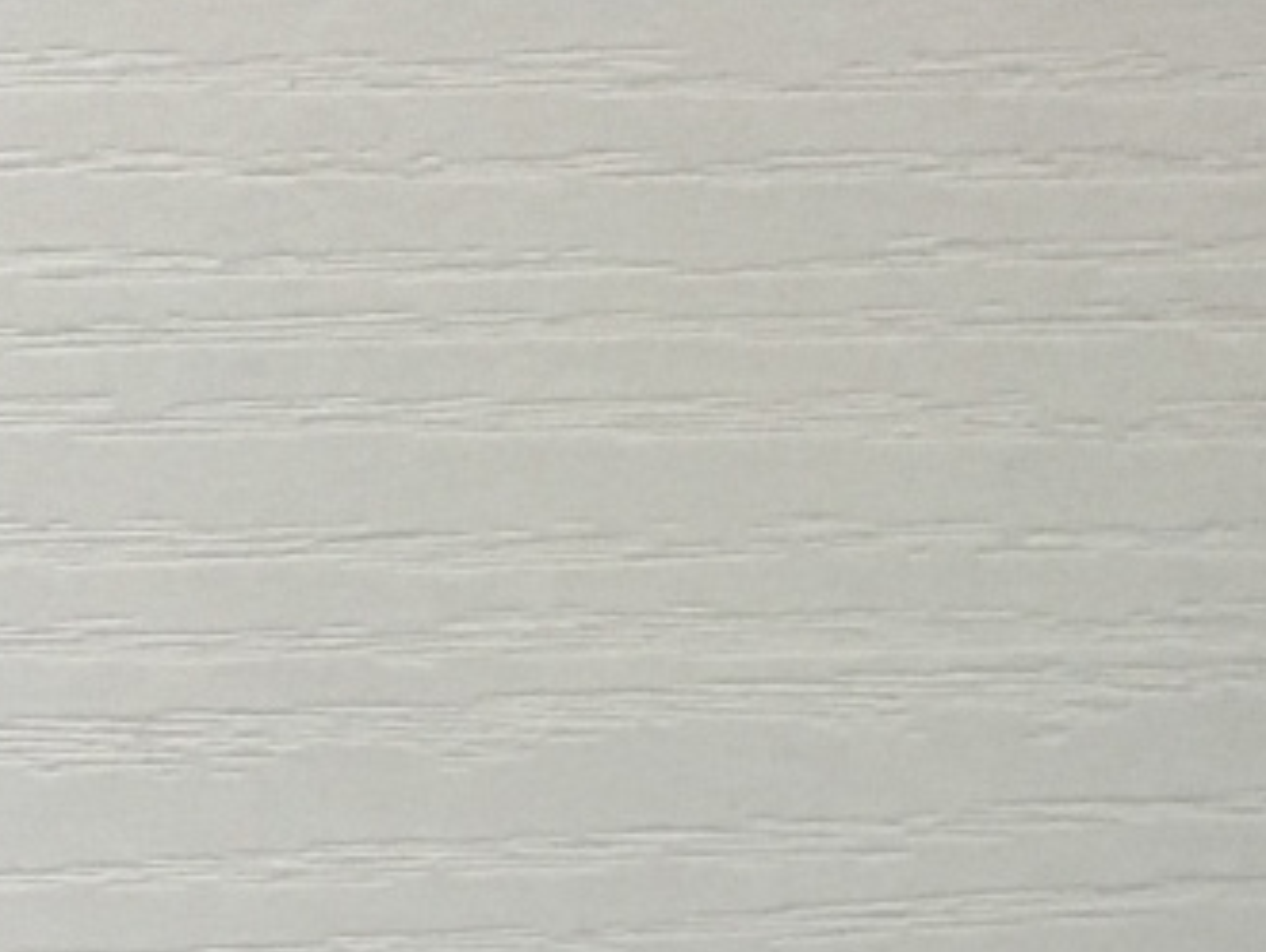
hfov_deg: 13.8
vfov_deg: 9.5
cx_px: -119
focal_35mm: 140
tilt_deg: -15.8
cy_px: 2244
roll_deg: -0.1
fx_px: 5126
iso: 200
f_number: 2.2
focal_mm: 4.15
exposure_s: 1/25
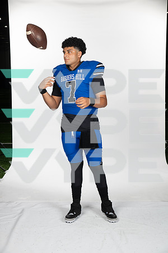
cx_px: 84
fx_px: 392
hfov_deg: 24.2
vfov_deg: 35.6
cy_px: 126
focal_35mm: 56
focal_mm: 56
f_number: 7.1
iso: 250
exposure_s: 1/400
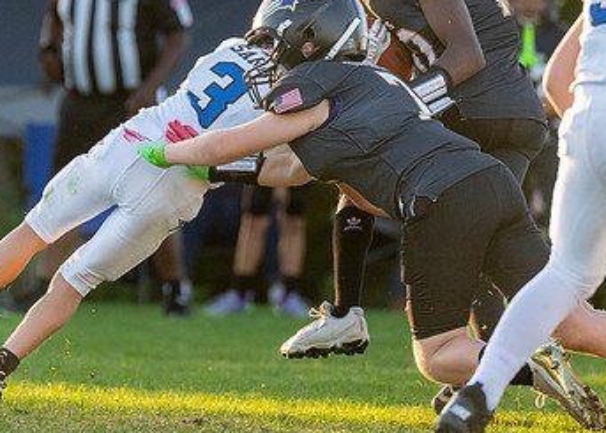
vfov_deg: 2.0
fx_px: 12168
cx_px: 273
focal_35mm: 707
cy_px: 143
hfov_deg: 2.9
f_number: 2.8
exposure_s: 1/1600
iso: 640
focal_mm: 200
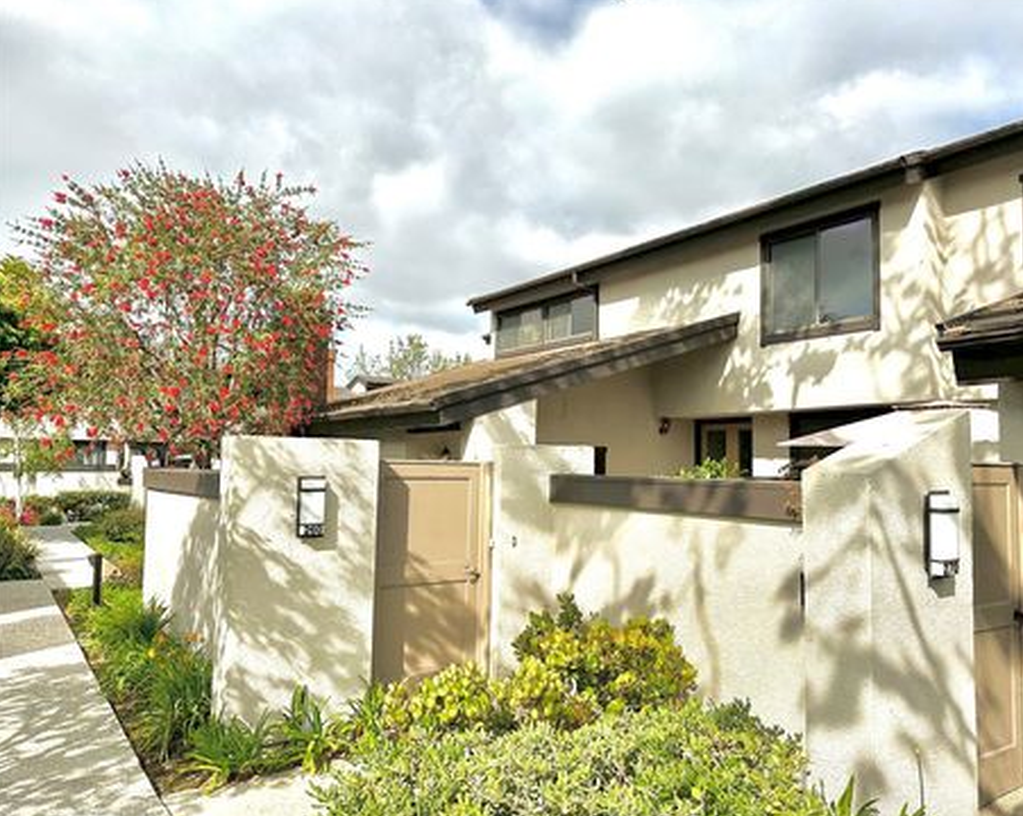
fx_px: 787
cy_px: 414
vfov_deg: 54.9
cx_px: 560
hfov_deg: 65.9
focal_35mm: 26
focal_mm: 6.86
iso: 80
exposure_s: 1/5848
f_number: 1.78
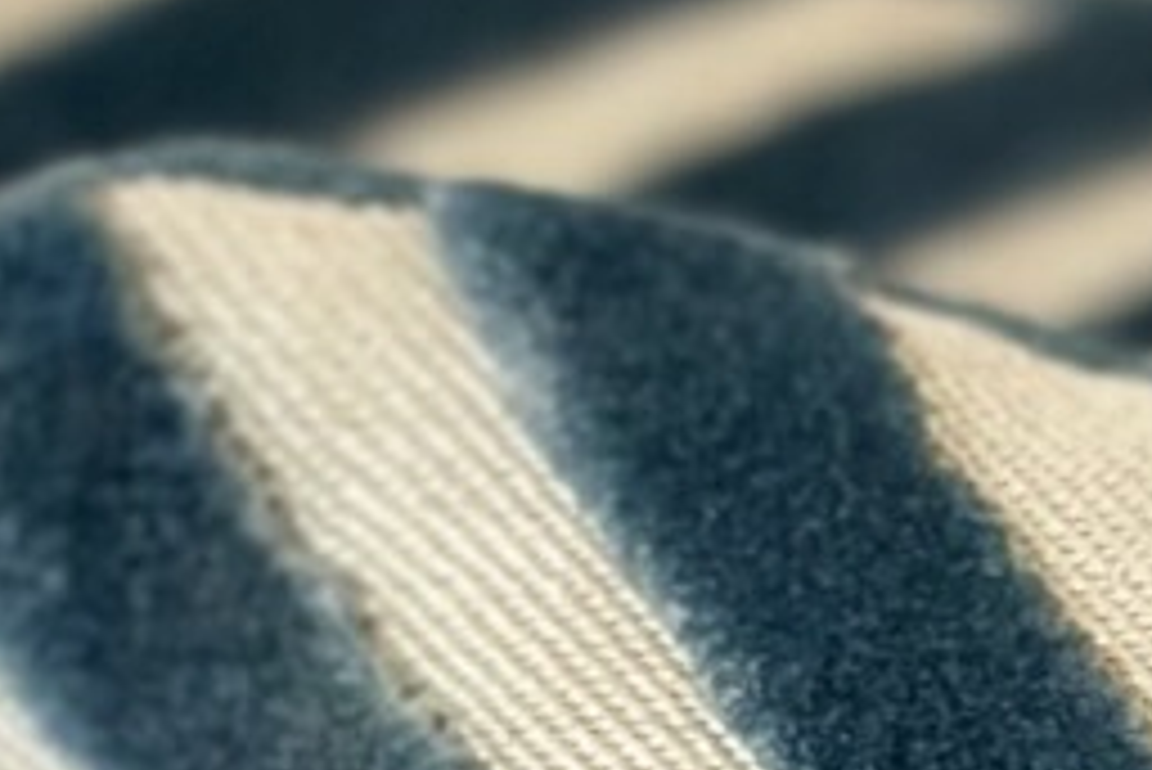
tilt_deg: -16.3
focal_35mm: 399
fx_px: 12775
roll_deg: -3.1
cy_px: 2643
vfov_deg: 3.3
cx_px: 1004
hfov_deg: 5.2
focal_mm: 6.86
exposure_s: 1/170
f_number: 1.78
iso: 100
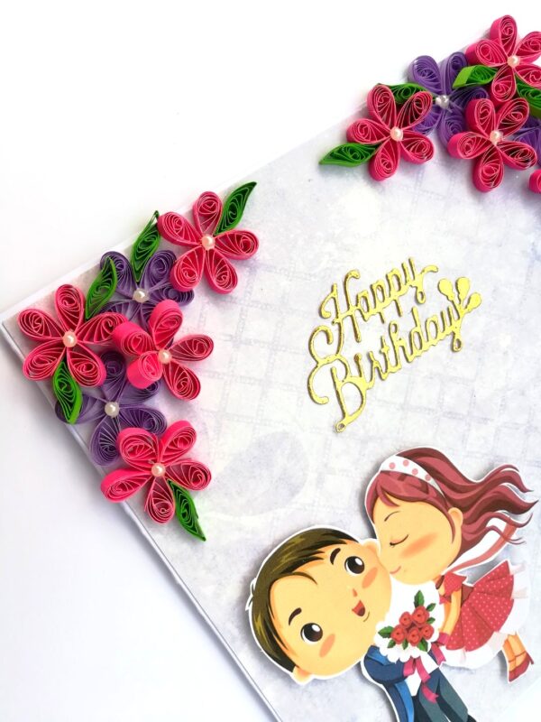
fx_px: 542
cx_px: 270
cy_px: 361
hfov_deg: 53.1
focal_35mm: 26
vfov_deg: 67.3
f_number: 2.2
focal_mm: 3.83
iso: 50
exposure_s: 1/111
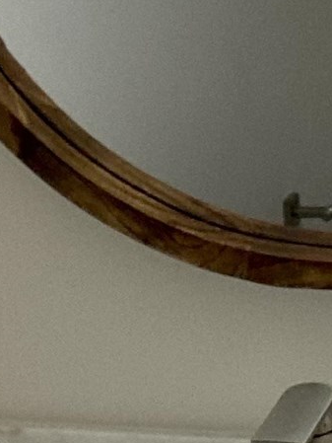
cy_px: -88
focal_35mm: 154
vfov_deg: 12.5
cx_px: 113
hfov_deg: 9.6
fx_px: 1968
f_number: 2.2
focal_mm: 2.71
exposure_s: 1/59
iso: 100
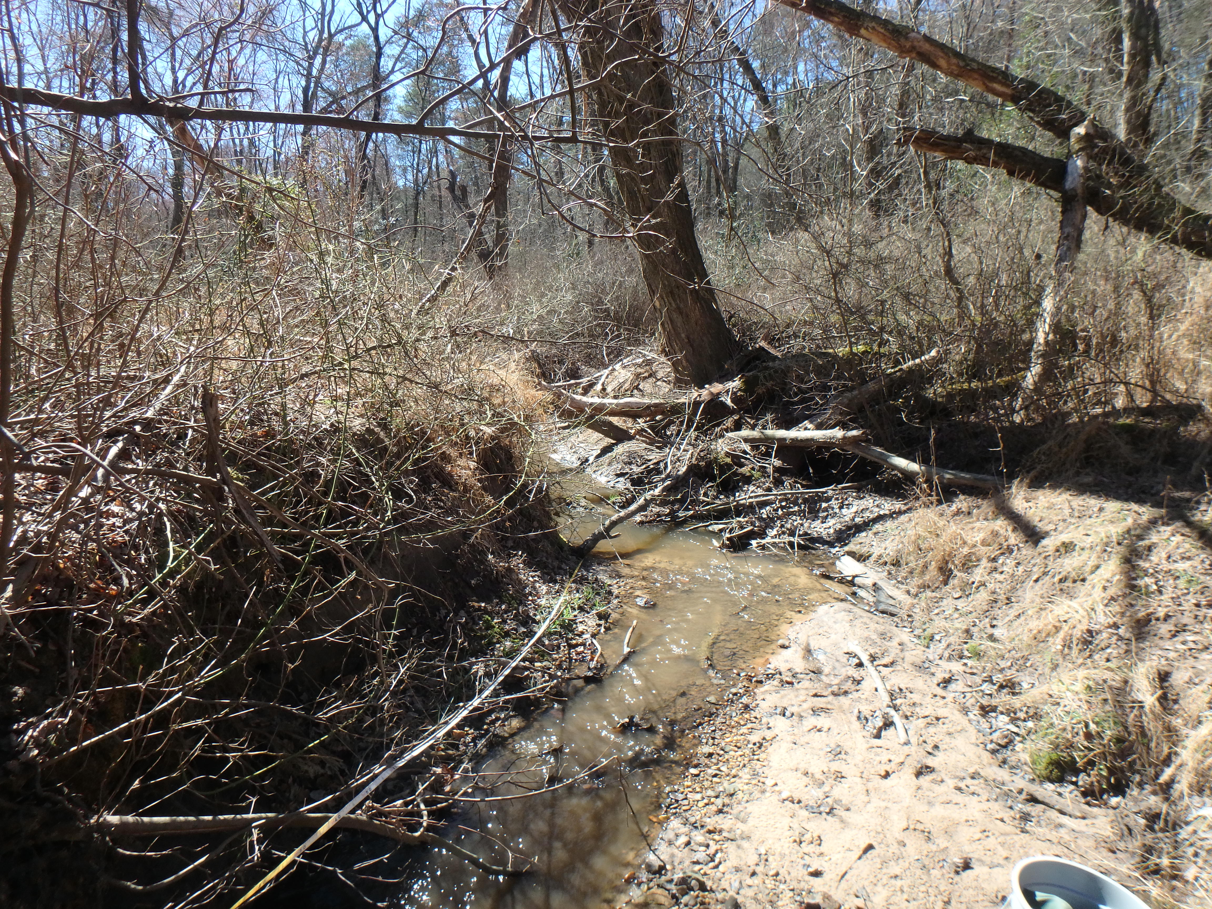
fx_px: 735
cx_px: 606
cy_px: 454
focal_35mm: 21
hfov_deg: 79.0
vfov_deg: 63.4
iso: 125
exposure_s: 1/320
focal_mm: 3.7
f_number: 3.5
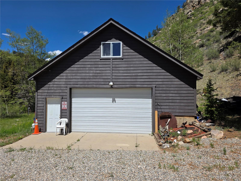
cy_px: 90
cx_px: 120
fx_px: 160
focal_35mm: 23
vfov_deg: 58.9
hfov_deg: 73.9
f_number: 1.7
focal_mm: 6.3
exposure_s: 1/7061
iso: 80
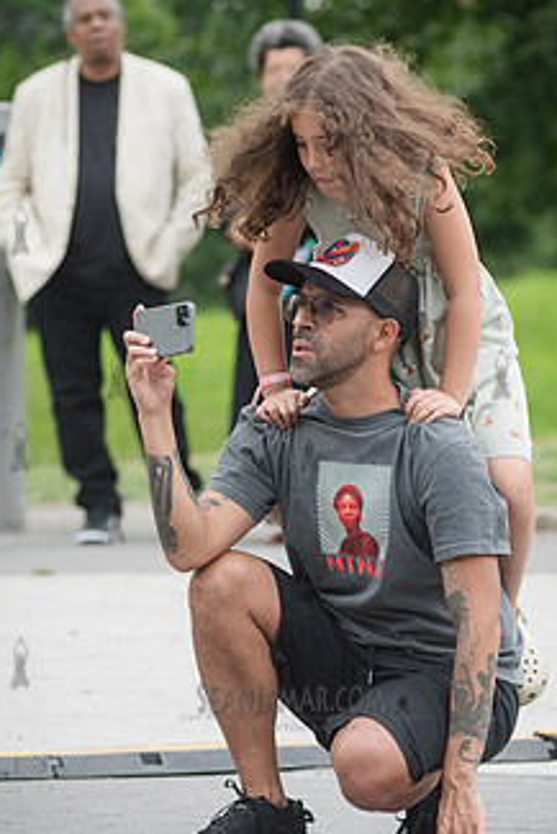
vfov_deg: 6.8
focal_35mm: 301
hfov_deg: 4.6
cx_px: 272
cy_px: 447
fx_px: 6978
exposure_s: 1/500
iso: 1000
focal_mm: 145
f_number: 4.5
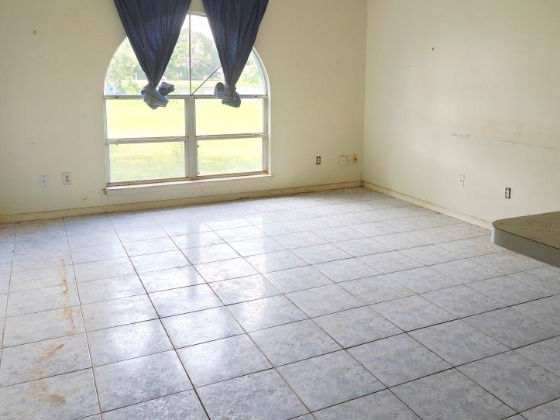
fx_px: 550
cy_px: 150
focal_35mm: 34
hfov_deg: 53.8
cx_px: 314
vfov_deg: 41.4
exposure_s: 1/60
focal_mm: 5.41
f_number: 1.8
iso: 622
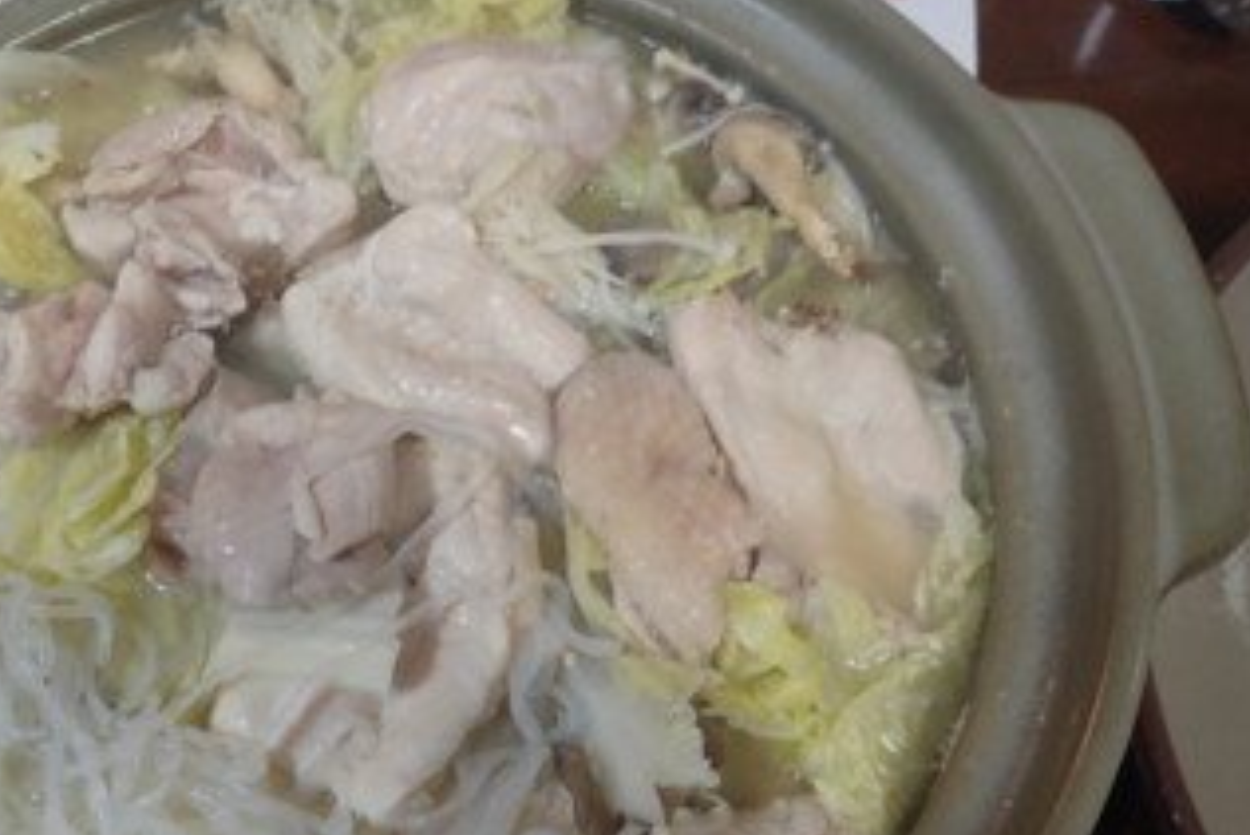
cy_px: 633
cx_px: 384
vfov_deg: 35.1
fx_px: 1285
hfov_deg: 50.6
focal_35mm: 37
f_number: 2
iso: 200
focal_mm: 4.5
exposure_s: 1/50
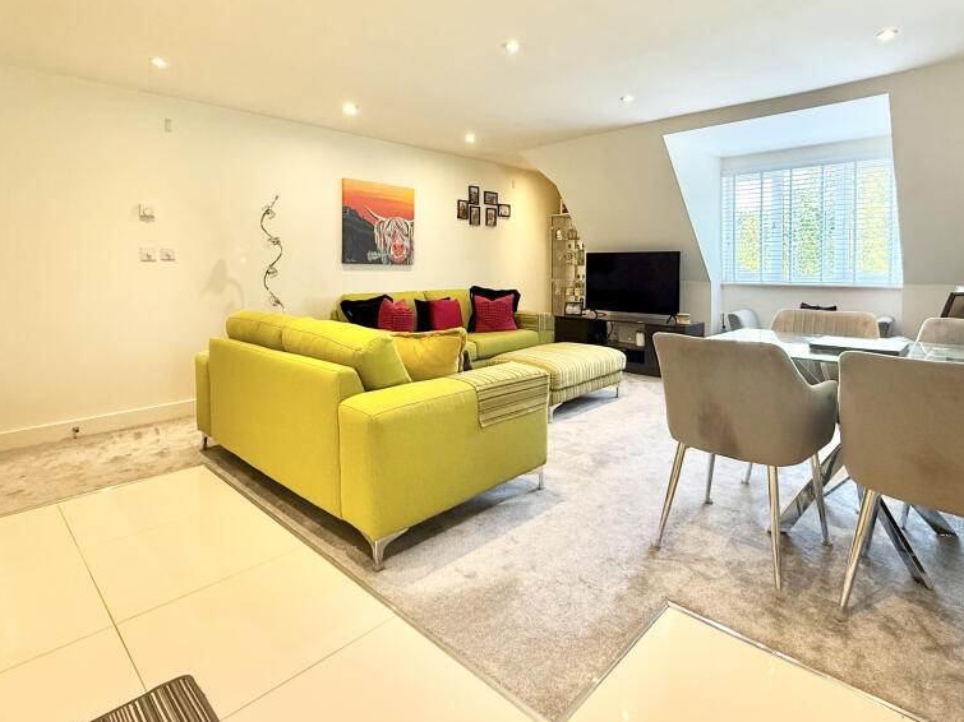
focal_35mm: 19
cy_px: 281
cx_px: 526
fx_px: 529
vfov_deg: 67.8
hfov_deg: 84.5
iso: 320
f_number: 2.2
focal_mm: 2.22
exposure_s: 1/100
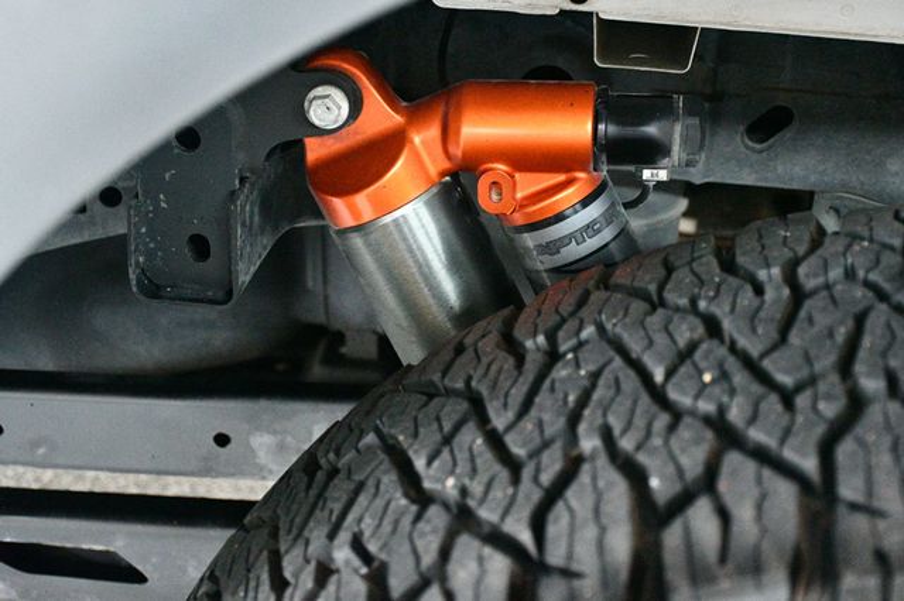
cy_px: 300
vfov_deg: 22.6
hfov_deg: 33.4
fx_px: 1506
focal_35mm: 60
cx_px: 452
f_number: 4.5
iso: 12800
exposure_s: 1/60
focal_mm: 40
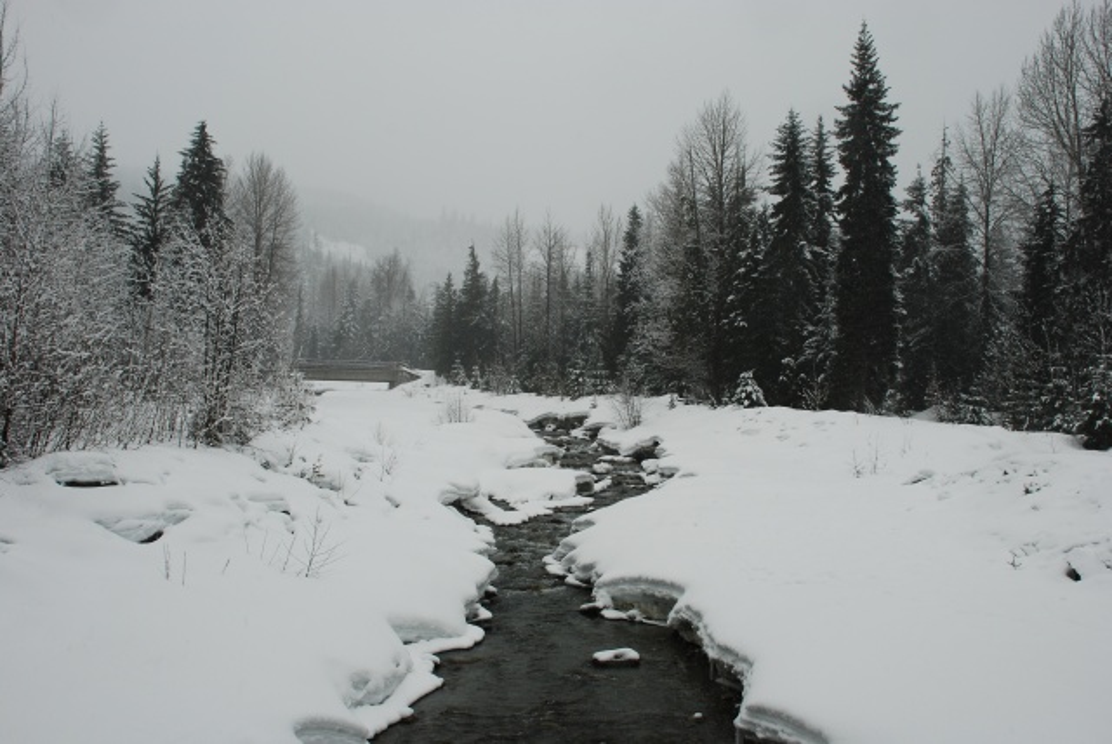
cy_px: 372
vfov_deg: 36.9
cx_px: 556
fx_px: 1113
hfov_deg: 53.1
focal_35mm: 36
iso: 180
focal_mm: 24
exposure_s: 1/250
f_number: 10
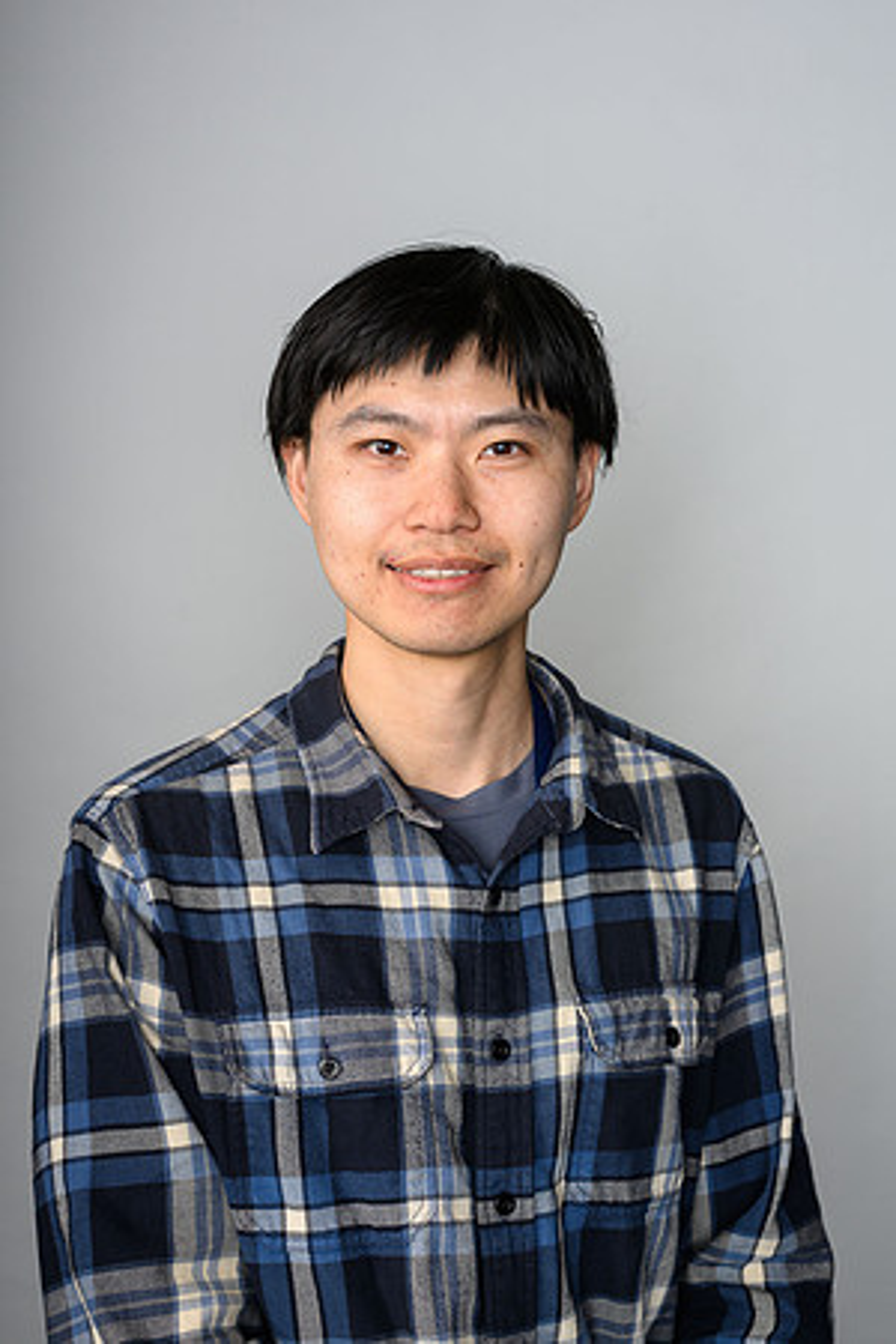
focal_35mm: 50
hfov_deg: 27.0
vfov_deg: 39.6
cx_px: 448
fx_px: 1867
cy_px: 672
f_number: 6.3
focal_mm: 50
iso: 200
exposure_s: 1/200
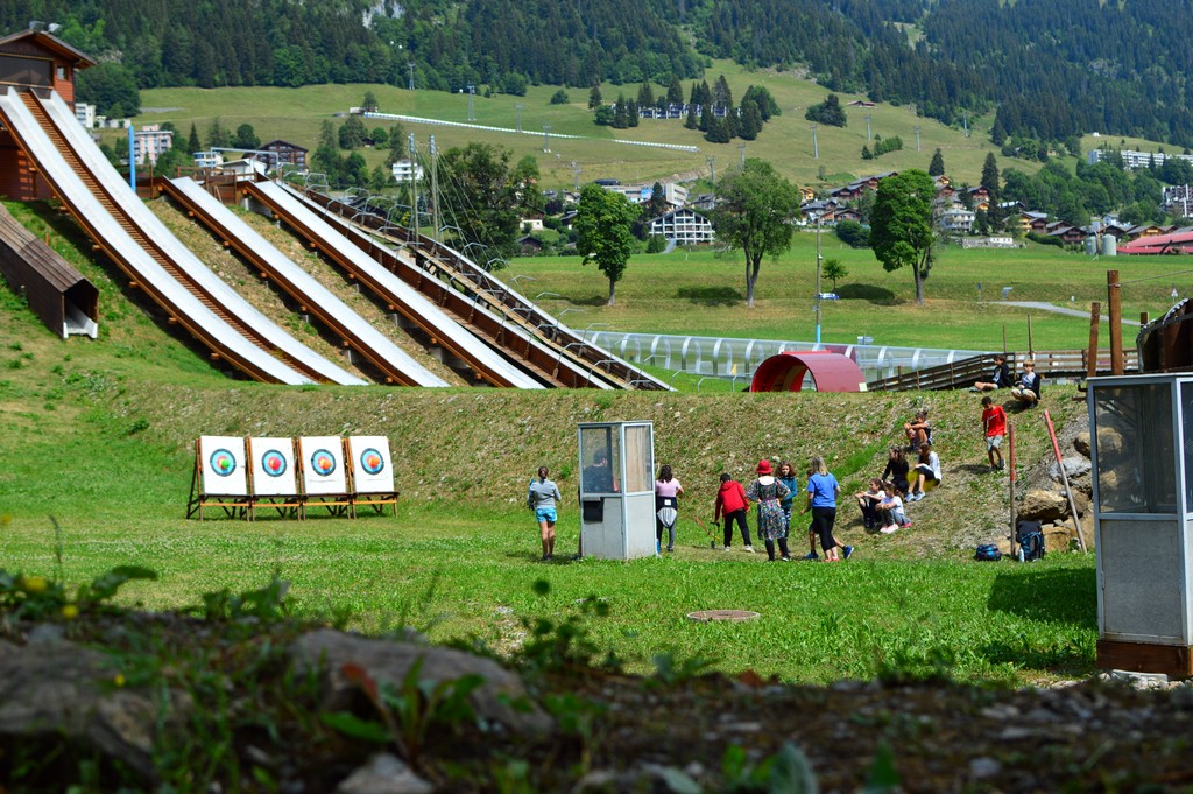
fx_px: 1738
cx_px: 596
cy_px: 397
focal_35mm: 52
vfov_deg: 25.7
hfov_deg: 37.9
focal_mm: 35
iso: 200
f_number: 4
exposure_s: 1/1600
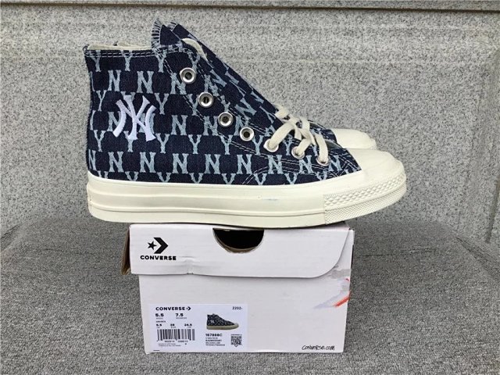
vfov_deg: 45.4
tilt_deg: -18.8
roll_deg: -0.5
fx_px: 448
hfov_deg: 58.4
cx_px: 250
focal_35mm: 31
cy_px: 188
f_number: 2.4
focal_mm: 3.3
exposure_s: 1/272
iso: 25
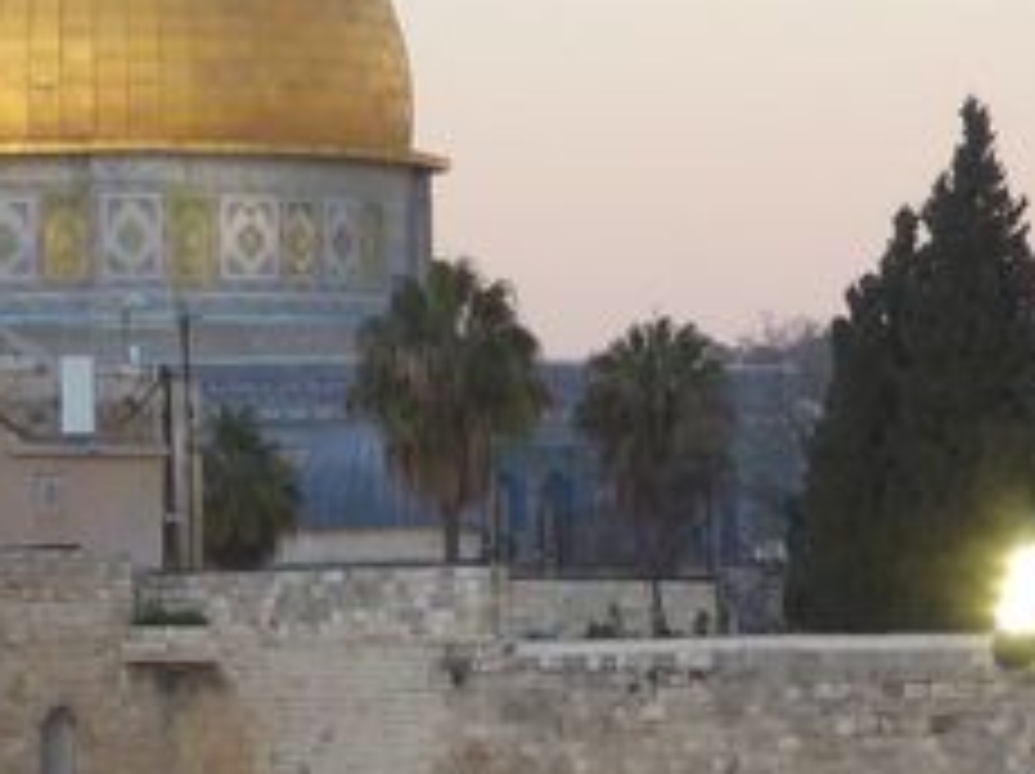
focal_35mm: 275
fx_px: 8214
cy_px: 796
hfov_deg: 7.2
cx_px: 274
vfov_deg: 5.4
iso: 250
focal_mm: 13.2
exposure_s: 1/60
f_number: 4.6
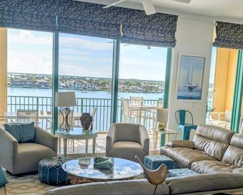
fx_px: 317
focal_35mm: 44
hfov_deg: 41.9
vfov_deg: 33.9
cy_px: 130
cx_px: 135
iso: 18
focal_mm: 6.9
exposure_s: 1/549
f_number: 1.68
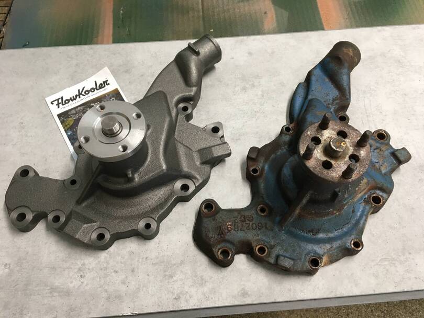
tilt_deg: -61.3
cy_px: 159
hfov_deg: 61.6
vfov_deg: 48.3
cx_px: 212
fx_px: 355
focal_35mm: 29
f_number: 2.2
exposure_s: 1/30
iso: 100
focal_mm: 4.15
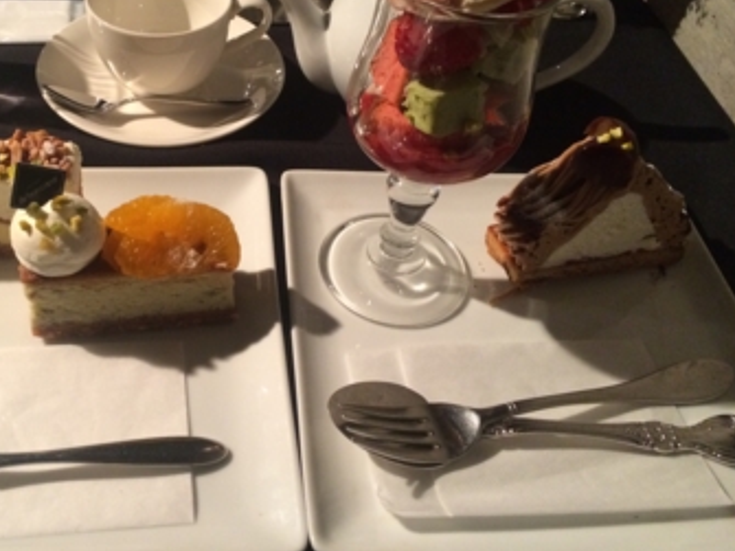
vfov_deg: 36.6
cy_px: 202
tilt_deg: -42.6
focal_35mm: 39
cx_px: 248
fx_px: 828
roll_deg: -4.3
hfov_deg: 47.1
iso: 320
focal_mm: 4.15
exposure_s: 1/30
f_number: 2.2
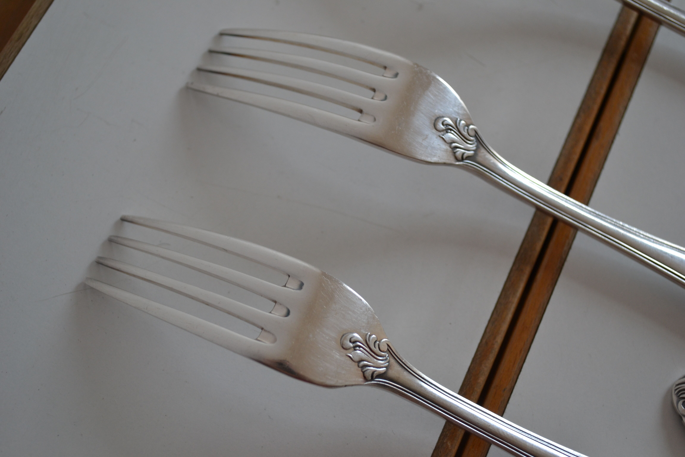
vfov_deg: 25.8
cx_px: 342
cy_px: 228
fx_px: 999
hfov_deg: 37.9
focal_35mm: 52
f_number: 5
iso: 400
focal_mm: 35
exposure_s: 1/100
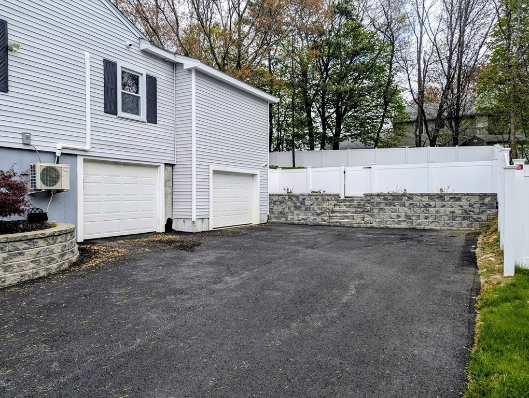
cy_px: 199
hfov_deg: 71.5
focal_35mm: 24
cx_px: 264
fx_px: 367
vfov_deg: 56.9
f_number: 1.85
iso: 44
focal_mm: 6.81
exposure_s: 1/1397
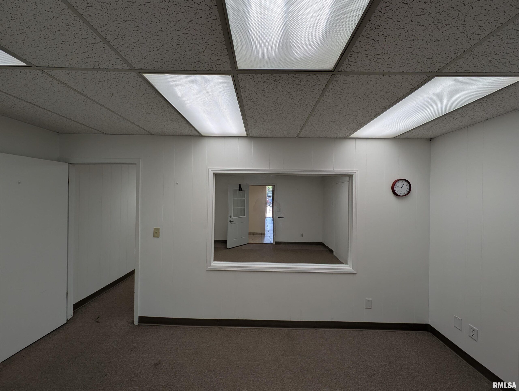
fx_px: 180
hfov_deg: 110.5
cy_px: 196
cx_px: 260
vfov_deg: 94.6
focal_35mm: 12
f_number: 1.95
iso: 40
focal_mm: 2.23
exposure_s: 1/223
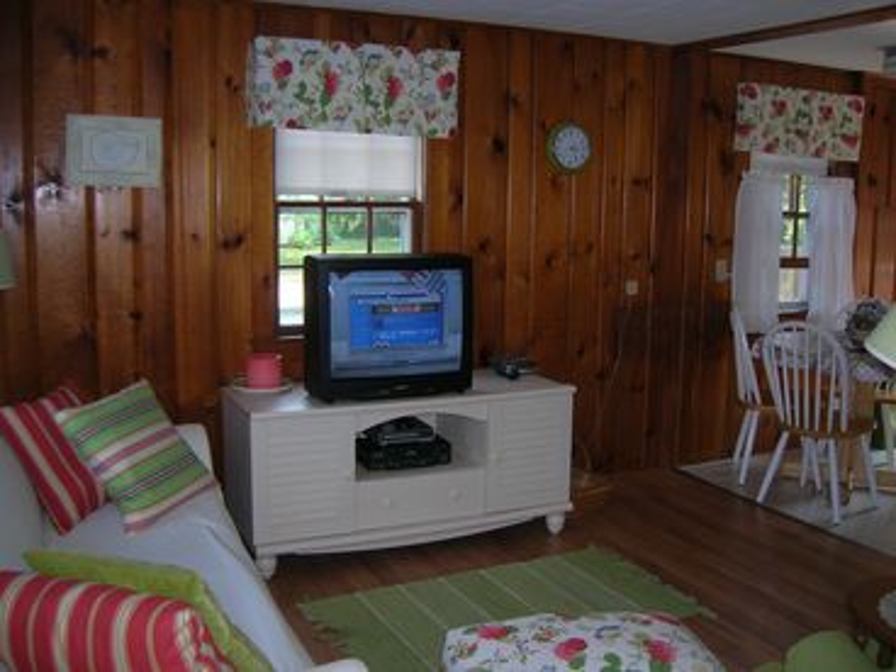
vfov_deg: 41.8
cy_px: 336
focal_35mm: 34
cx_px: 448
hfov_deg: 54.0
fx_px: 880
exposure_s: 1/60.1
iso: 60
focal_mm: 5.7
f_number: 2.9
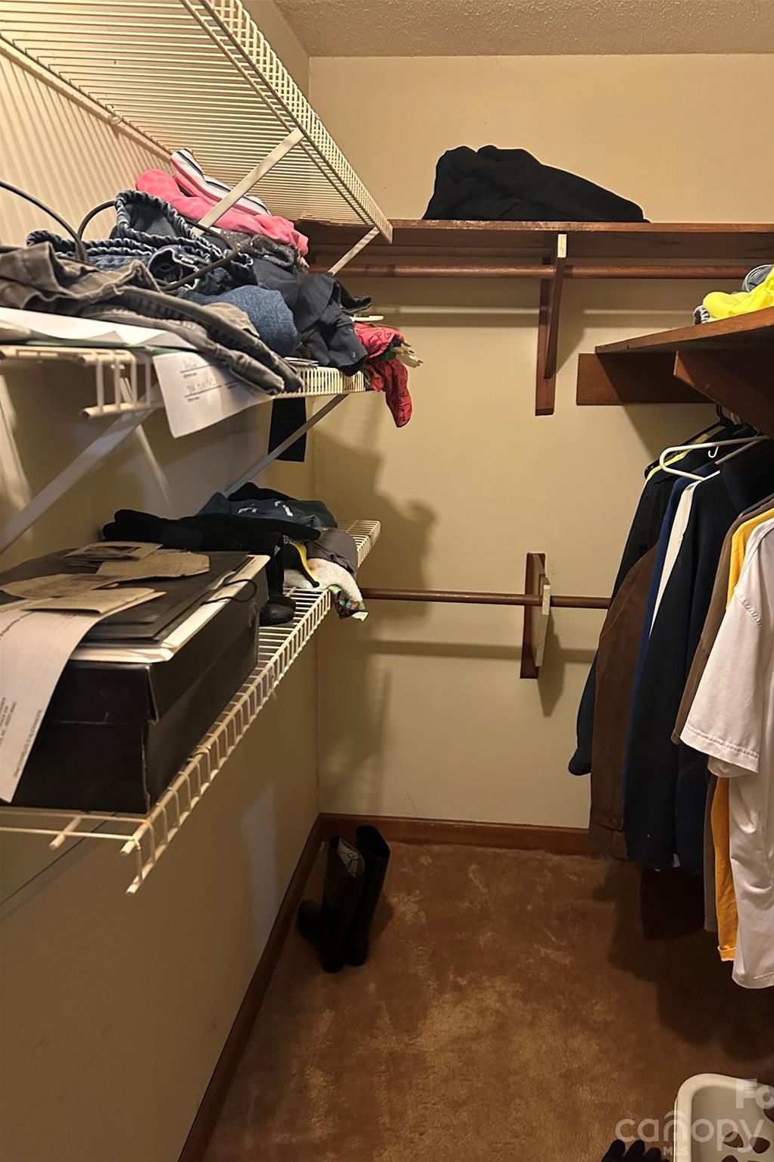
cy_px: 581
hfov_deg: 51.1
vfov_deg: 71.5
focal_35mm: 25
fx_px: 807
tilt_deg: -12.4
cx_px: 435
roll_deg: -2.3
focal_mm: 6.86
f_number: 1.78
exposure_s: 1/40
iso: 800
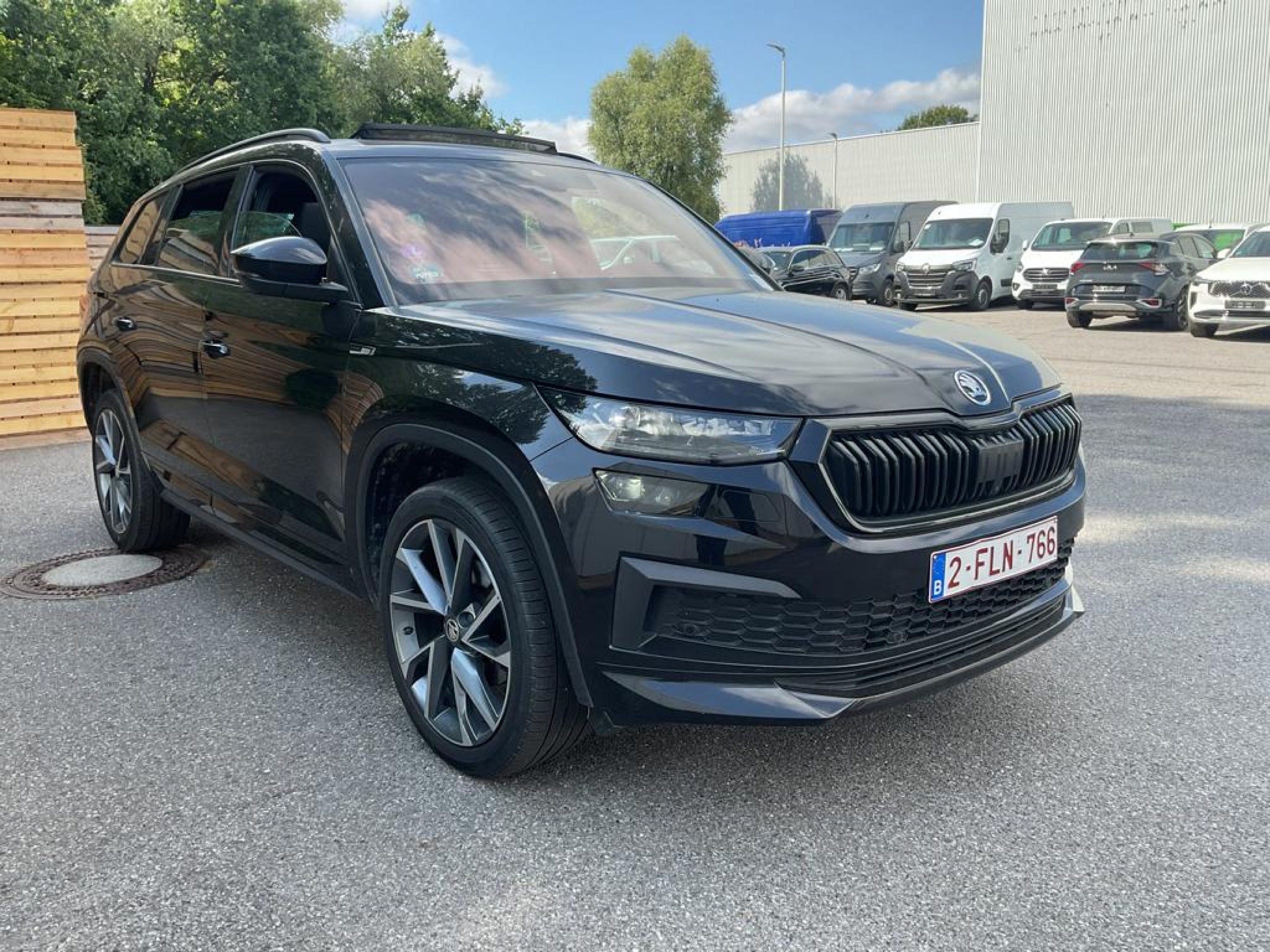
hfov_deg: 61.7
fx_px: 1064
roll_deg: -0.3
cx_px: 635
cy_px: 476
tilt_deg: -11.6
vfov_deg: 48.2
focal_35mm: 29
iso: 16
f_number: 1.8
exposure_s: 1/574
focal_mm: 3
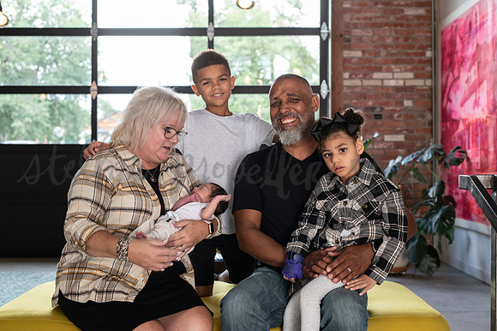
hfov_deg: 38.7
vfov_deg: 26.3
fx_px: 708
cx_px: 248
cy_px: 166
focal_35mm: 51
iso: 1600
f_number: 5
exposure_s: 1/80
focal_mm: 50
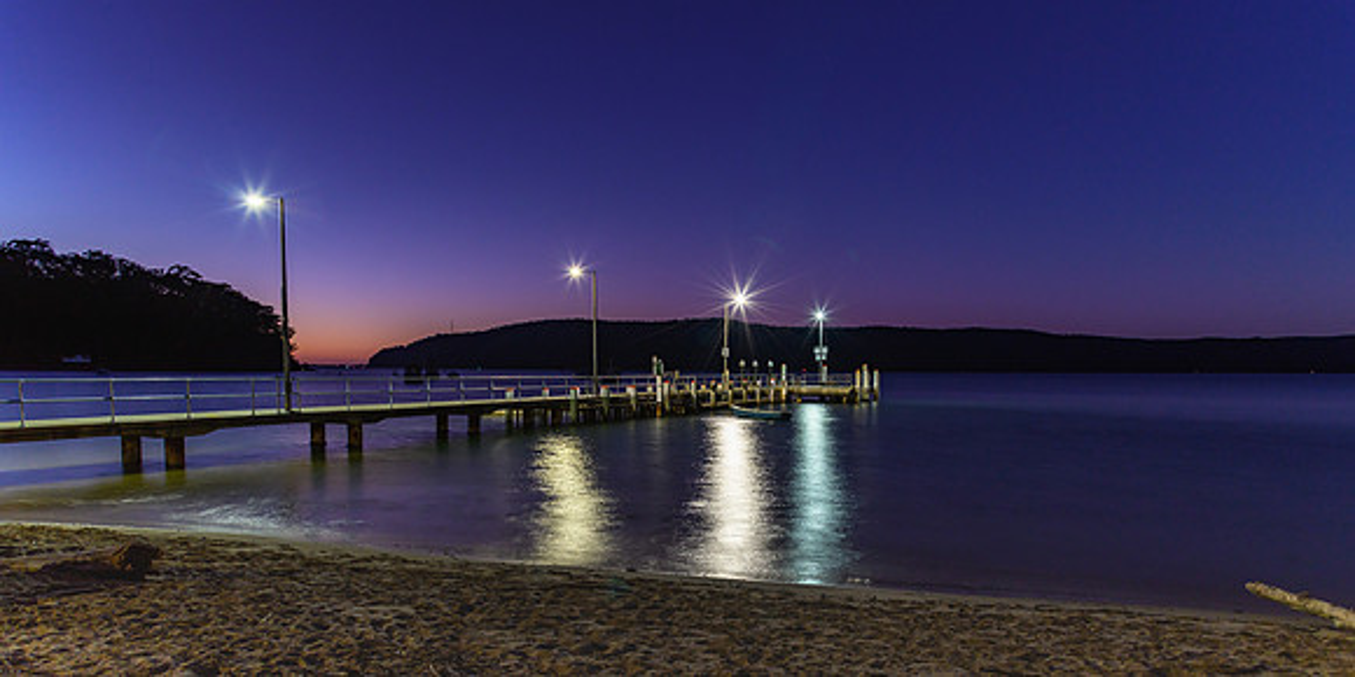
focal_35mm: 26
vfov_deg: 39.9
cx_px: 677
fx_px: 921
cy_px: 451
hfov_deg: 72.7
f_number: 8
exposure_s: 5
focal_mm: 24
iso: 400
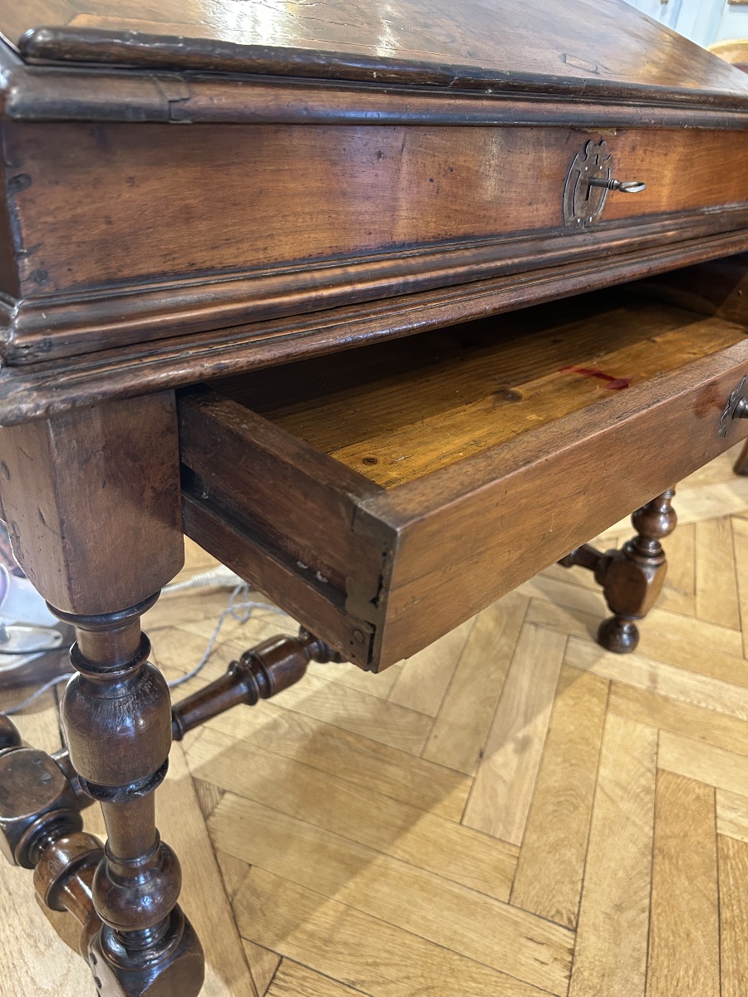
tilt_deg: -31.2
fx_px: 749
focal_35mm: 26
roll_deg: -6.7
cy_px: 498
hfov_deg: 53.1
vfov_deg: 67.3
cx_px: 374
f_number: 1.5
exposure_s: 1/50
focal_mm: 5.7
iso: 320
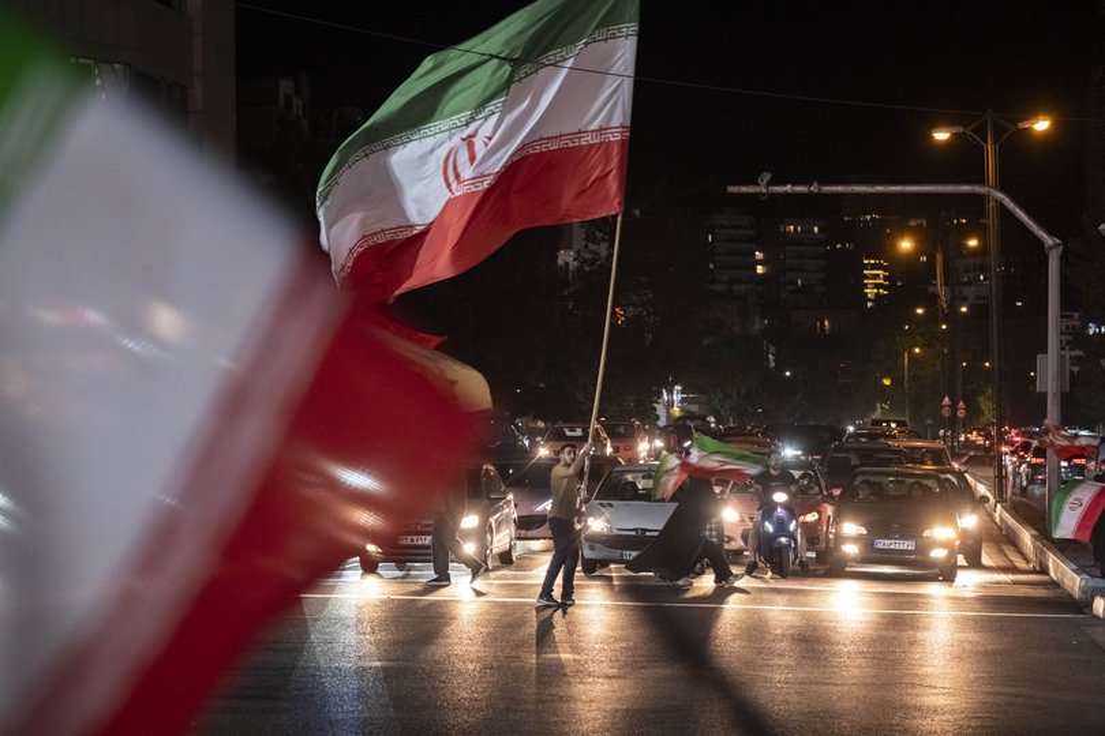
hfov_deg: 19.8
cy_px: 368
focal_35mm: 103
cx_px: 552
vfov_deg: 13.3
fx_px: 3161
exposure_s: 1/80
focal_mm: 68.7
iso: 4000
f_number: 2.8
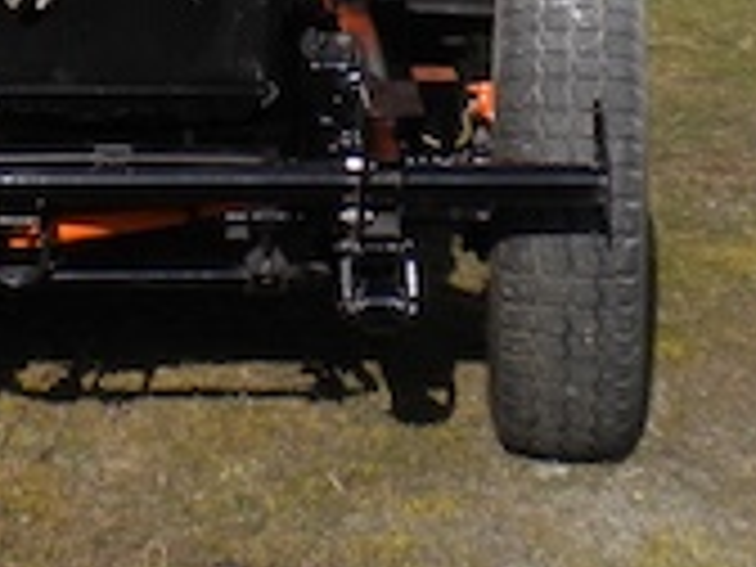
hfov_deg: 15.5
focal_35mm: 125
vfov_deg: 11.5
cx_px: 4
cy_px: -216
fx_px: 2730
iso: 80
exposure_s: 1/825
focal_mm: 6.3
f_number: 4.6
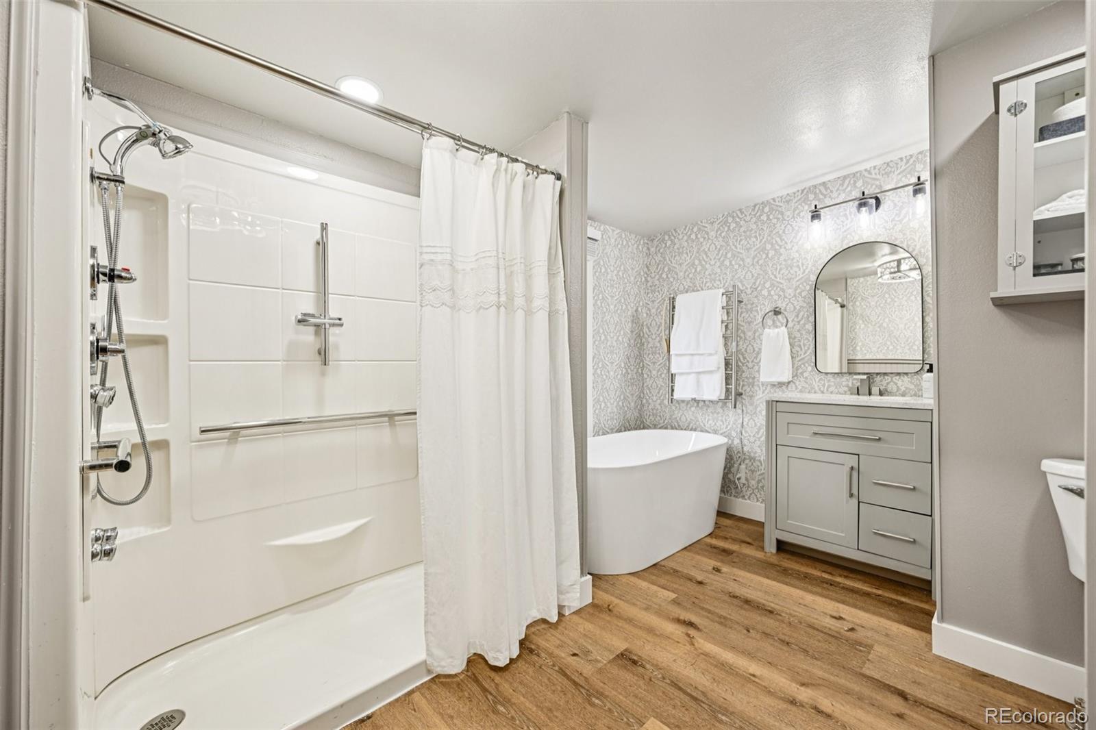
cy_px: 365
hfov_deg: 104.3
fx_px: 426
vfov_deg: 81.2
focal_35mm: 14
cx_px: 548
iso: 280
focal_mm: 14
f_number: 8
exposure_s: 1/15
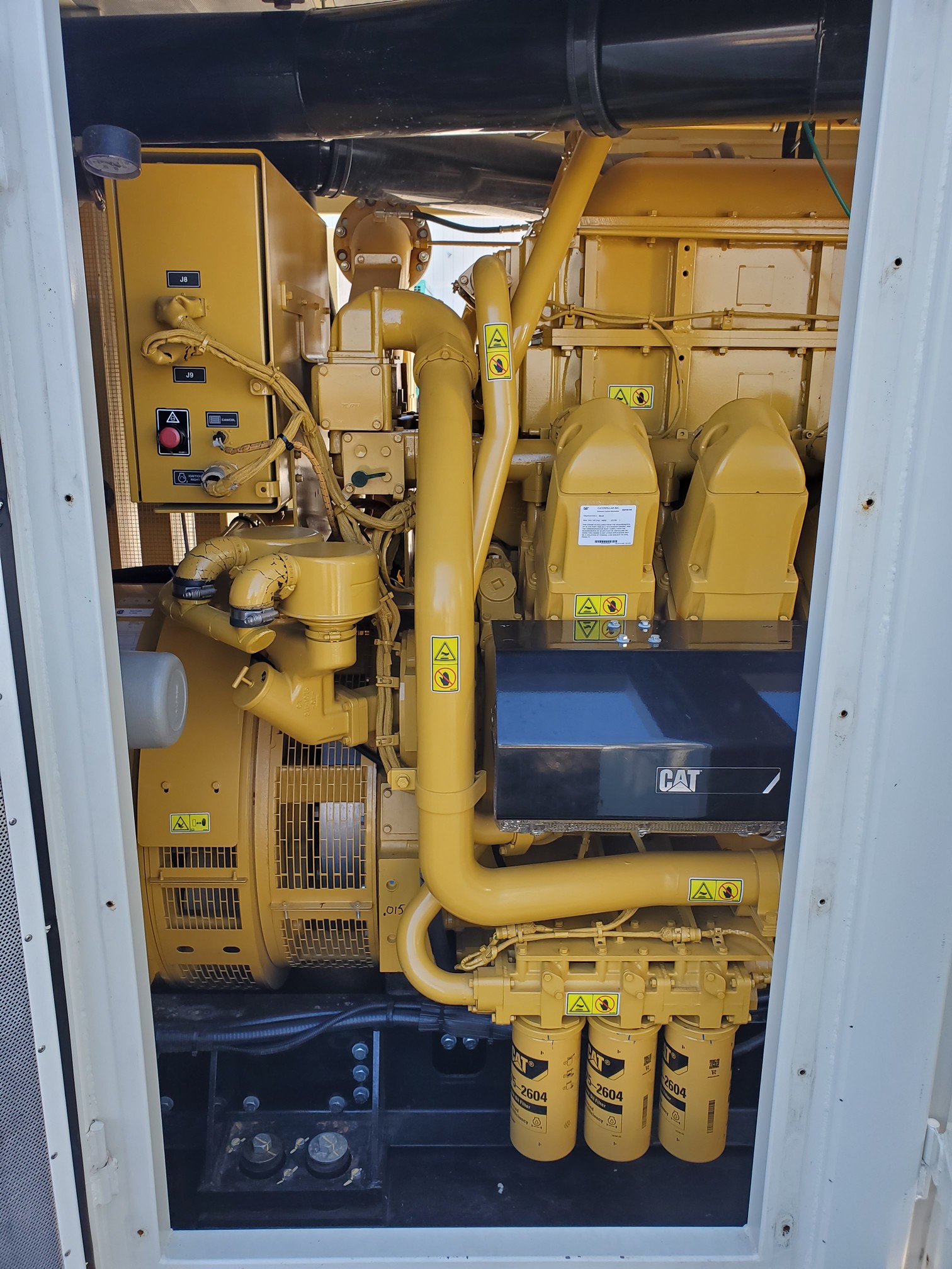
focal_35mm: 26
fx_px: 953
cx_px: 476
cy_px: 634
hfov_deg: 53.1
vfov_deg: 67.3
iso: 64
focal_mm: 4.3
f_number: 2.4
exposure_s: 1/120
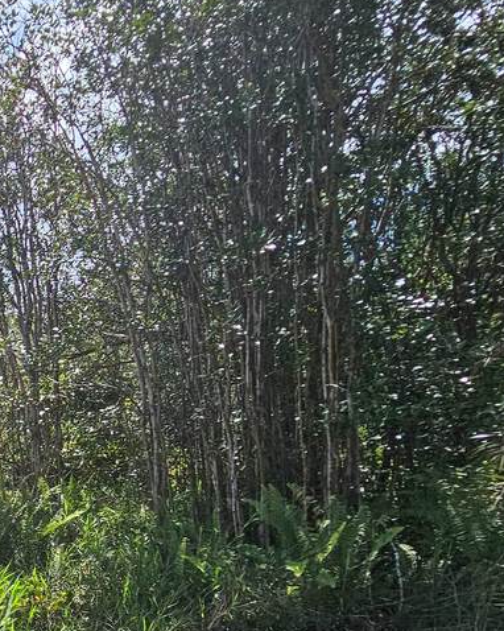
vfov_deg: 50.8
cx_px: -263
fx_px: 634
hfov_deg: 27.9
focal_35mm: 34
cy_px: 469
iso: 50
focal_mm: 2.2
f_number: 2.2
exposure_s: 1/2679
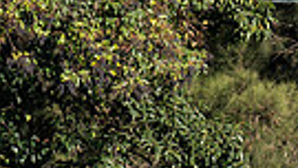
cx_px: 478
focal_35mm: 2144
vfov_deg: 0.6
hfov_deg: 1.0
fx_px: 16945
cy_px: 175
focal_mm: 400
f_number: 2.8
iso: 100
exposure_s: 1/1250
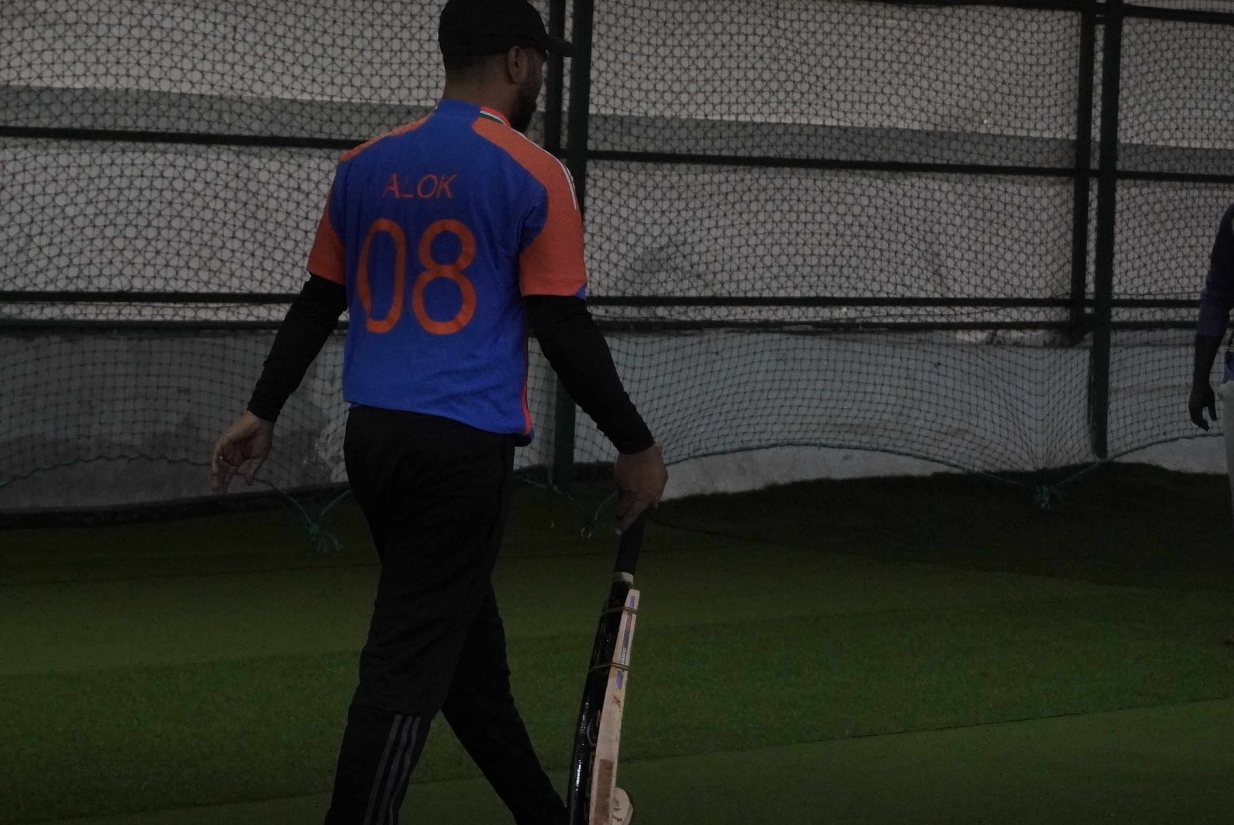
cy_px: 377
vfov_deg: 13.0
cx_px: 271
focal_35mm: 106
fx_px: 3629
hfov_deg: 19.1
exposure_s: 1/1000
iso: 3200
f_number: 5.6
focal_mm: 43
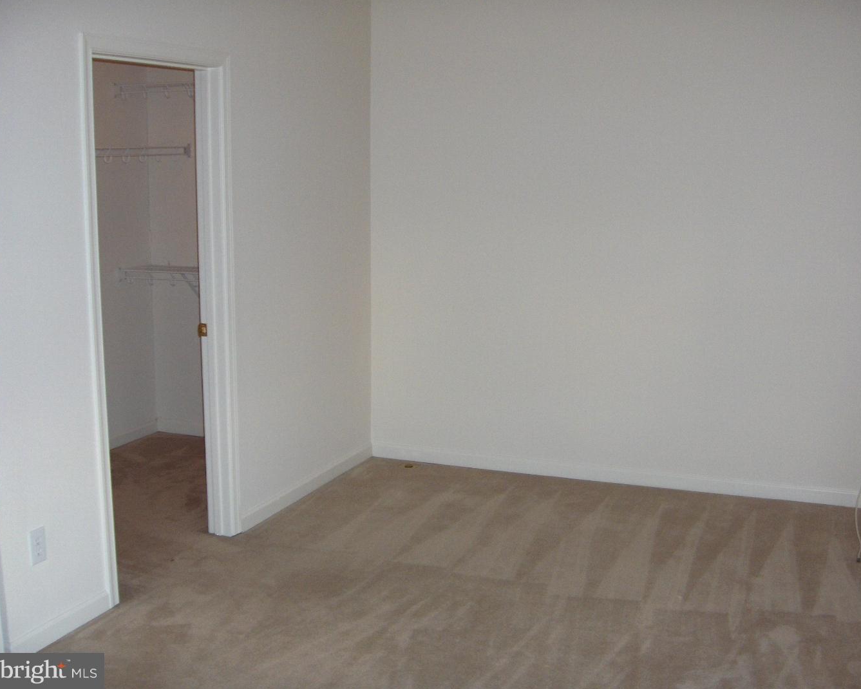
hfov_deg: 44.8
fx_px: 1045
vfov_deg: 36.5
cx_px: 455
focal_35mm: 41
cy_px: 343
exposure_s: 1/60
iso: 100
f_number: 2.8
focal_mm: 8
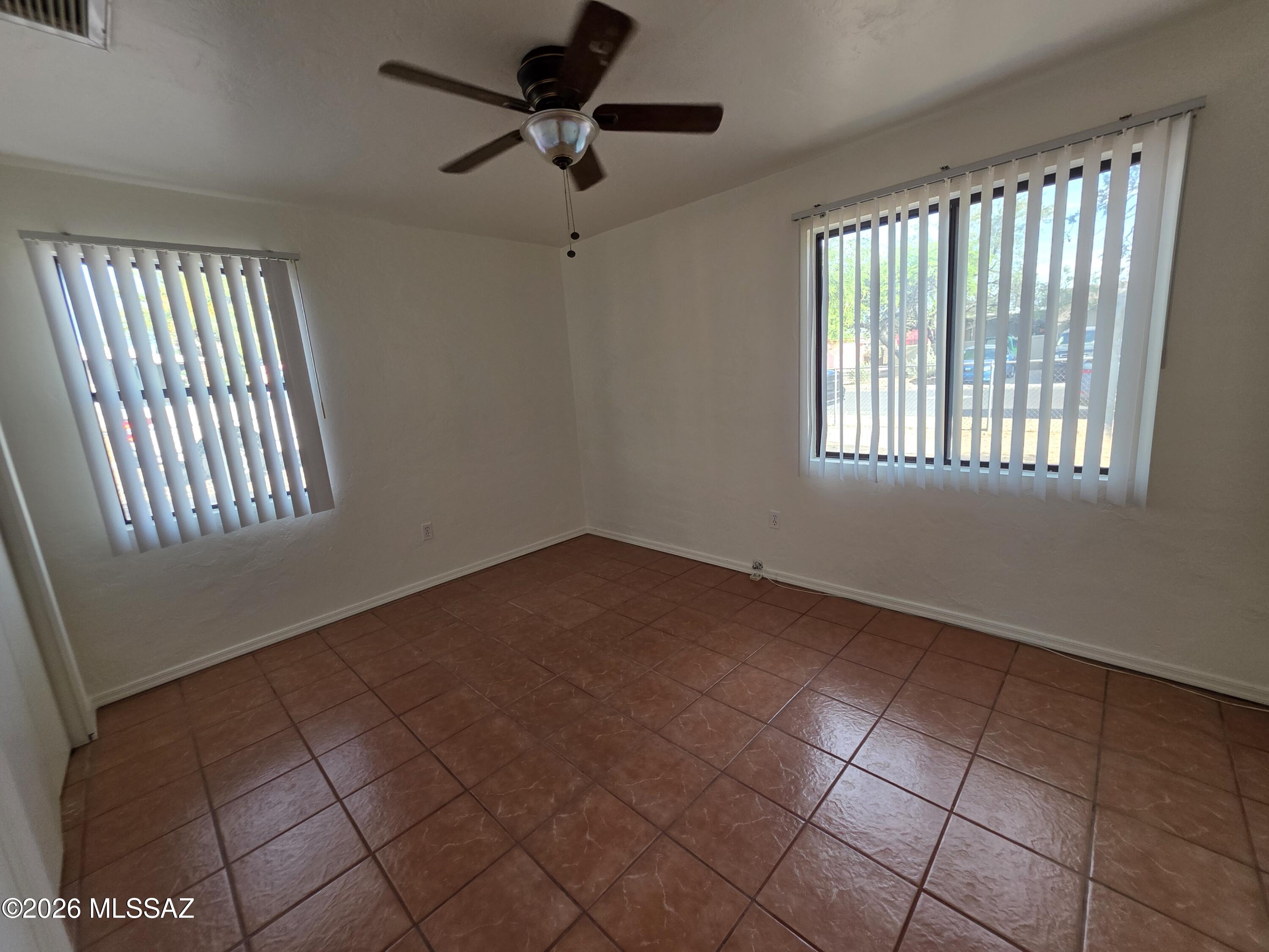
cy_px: 476
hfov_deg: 106.2
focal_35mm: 13
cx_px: 634
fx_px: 477
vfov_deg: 89.9
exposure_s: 1/120
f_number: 1.9
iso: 125
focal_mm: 2.2
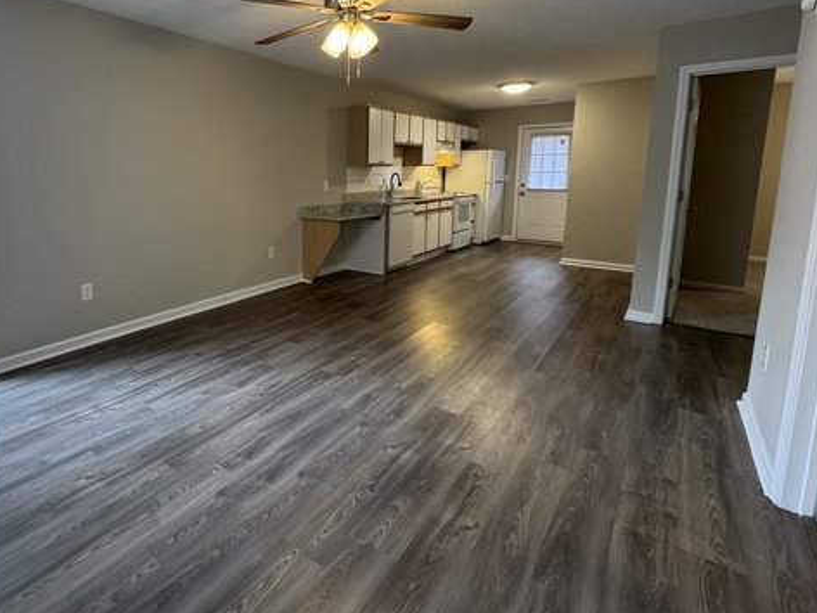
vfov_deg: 67.6
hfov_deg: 82.2
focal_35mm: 19
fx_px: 448
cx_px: 282
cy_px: 230
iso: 250
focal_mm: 2.22
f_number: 2.2
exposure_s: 1/60
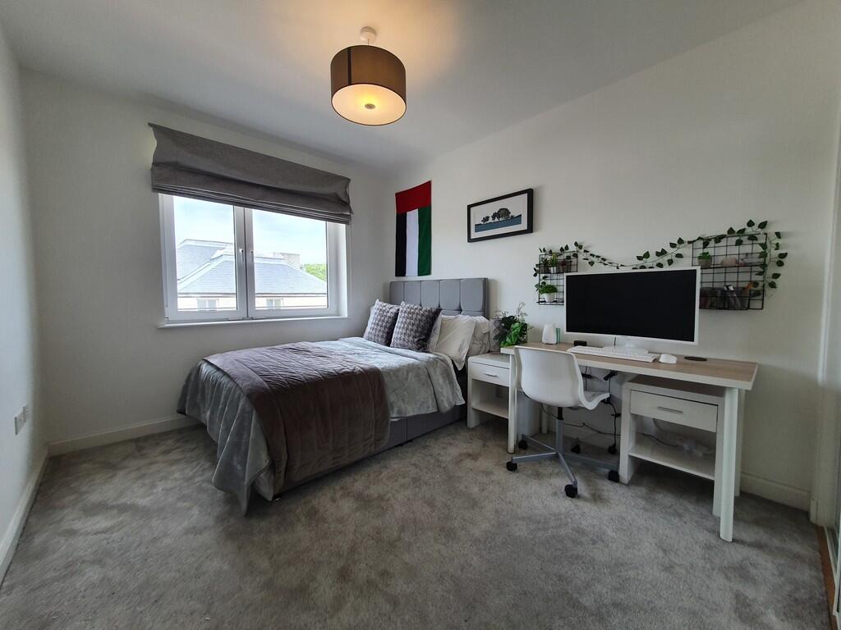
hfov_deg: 106.2
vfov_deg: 89.9
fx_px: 316
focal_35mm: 13
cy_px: 315
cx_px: 420
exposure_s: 1/100
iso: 64
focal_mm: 1.8
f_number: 2.2
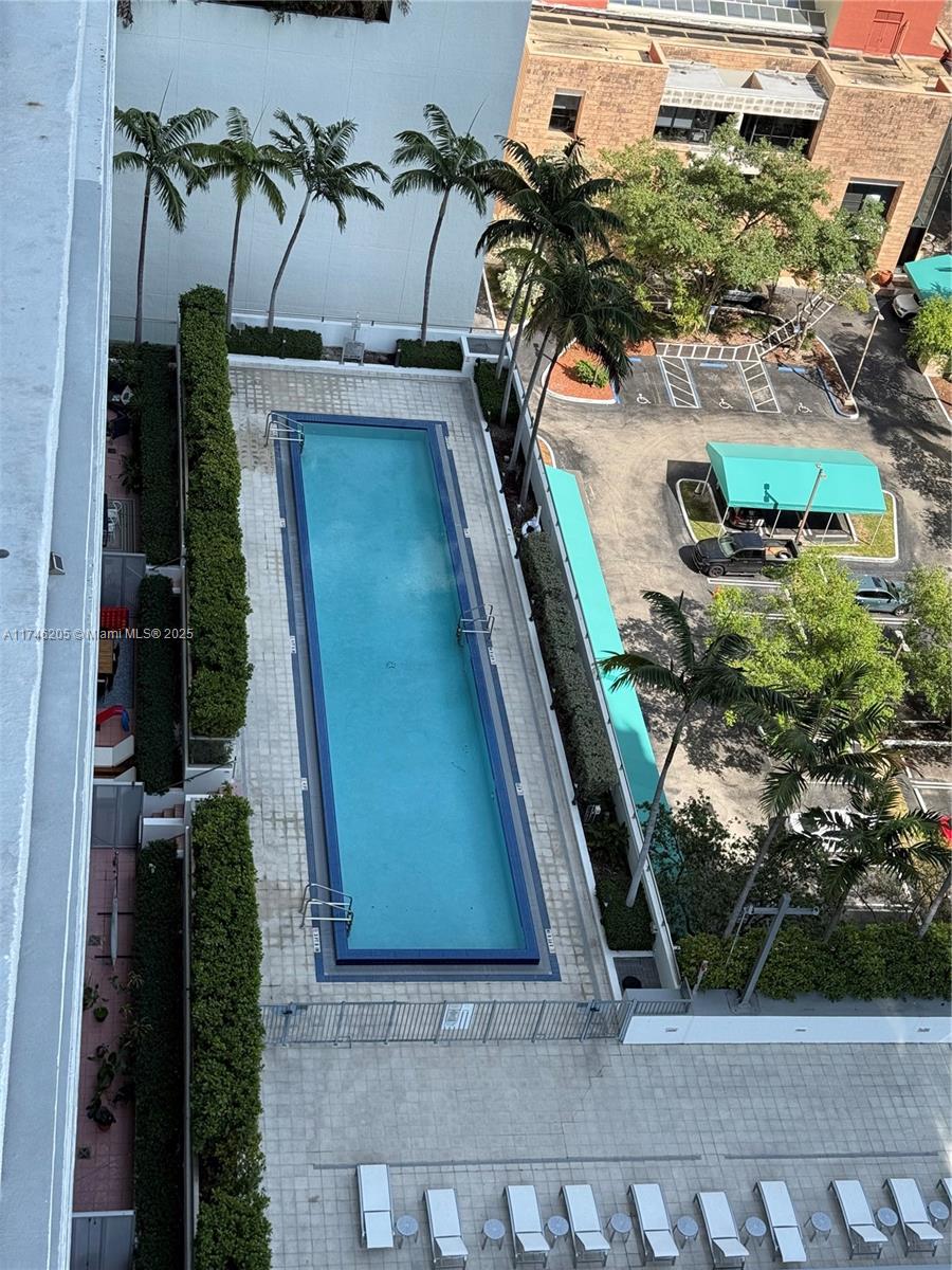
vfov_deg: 39.7
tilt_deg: -40.1
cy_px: 635
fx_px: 1760
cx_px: 476
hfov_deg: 30.3
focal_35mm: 48
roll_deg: -13.7
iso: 64
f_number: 1.78
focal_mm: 6.76
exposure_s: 1/1403
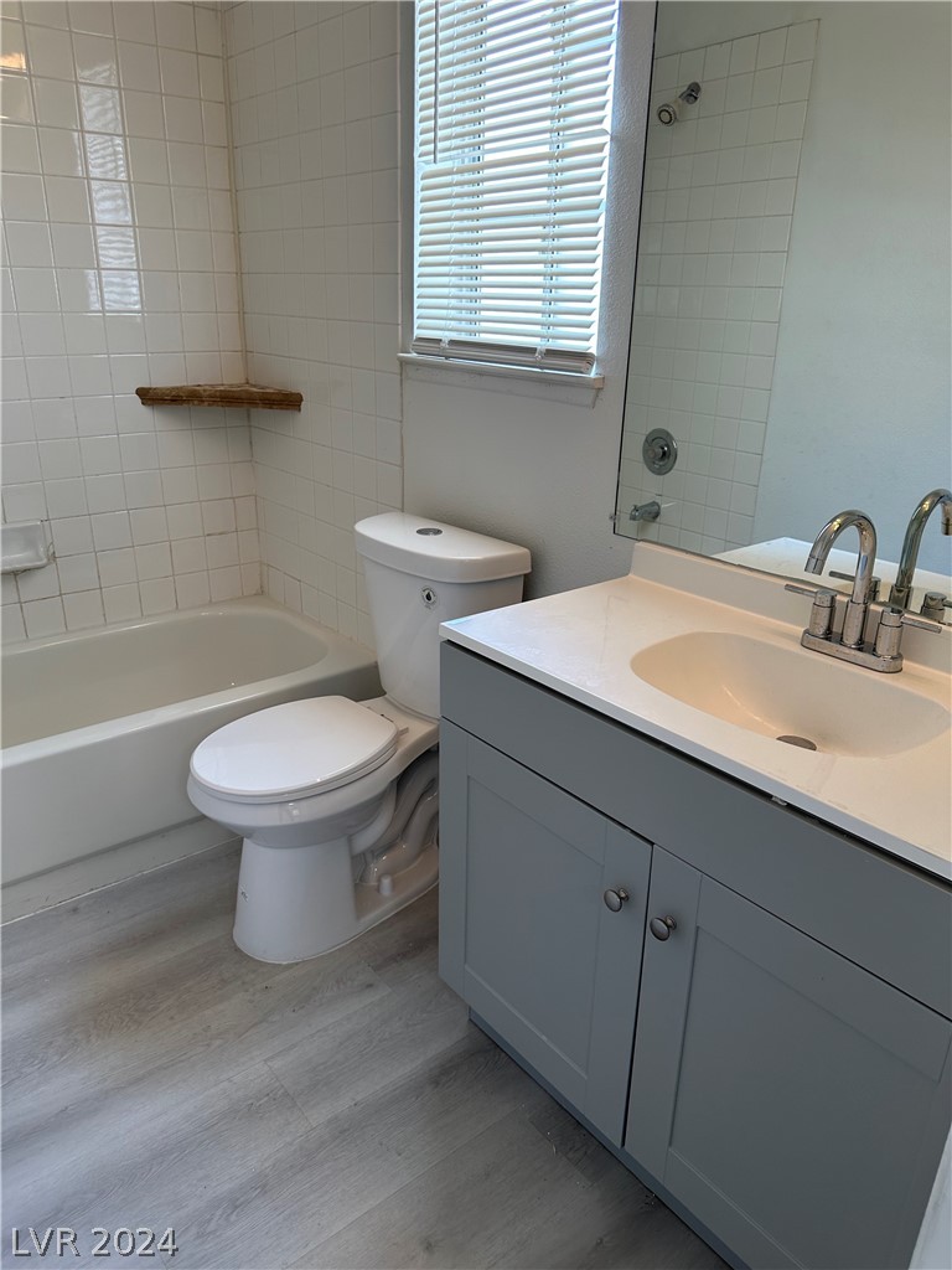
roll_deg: -1.8
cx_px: 476
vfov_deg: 71.6
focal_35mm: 24
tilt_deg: -20.7
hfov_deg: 56.8
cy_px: 635
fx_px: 880
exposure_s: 1/142
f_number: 1.78
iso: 125
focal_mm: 6.86
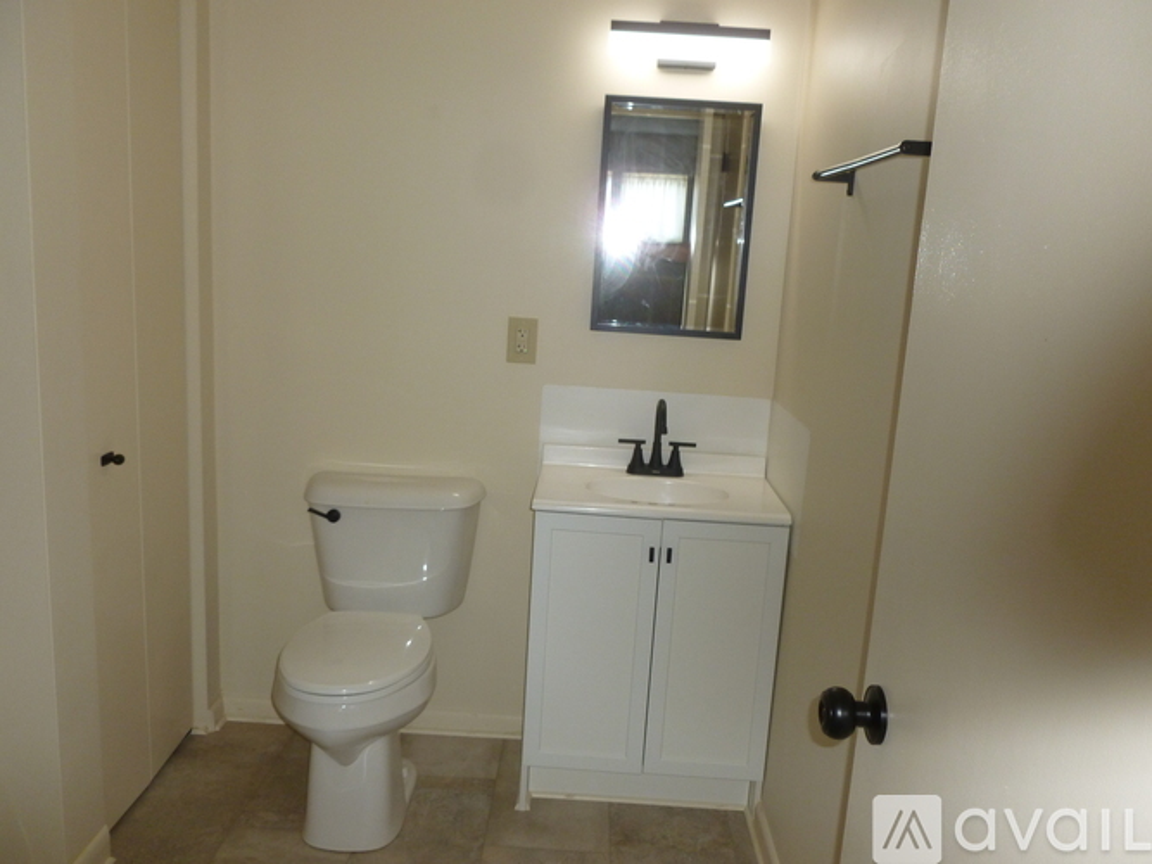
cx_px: 576
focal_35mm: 28
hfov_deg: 63.5
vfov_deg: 49.7
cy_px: 432
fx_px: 932
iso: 125
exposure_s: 1/60
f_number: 3.3
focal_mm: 5
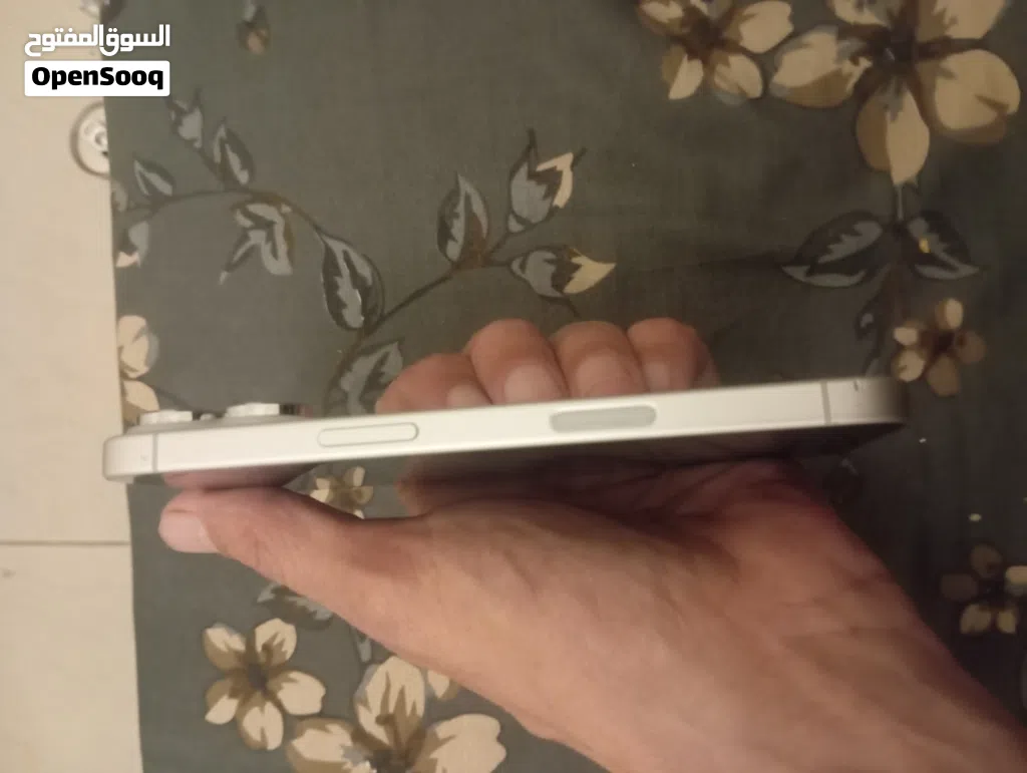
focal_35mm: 28
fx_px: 832
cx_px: 514
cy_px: 386
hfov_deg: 63.4
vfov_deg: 49.9
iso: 2445
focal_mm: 4.22
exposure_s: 1/17.1
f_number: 1.8
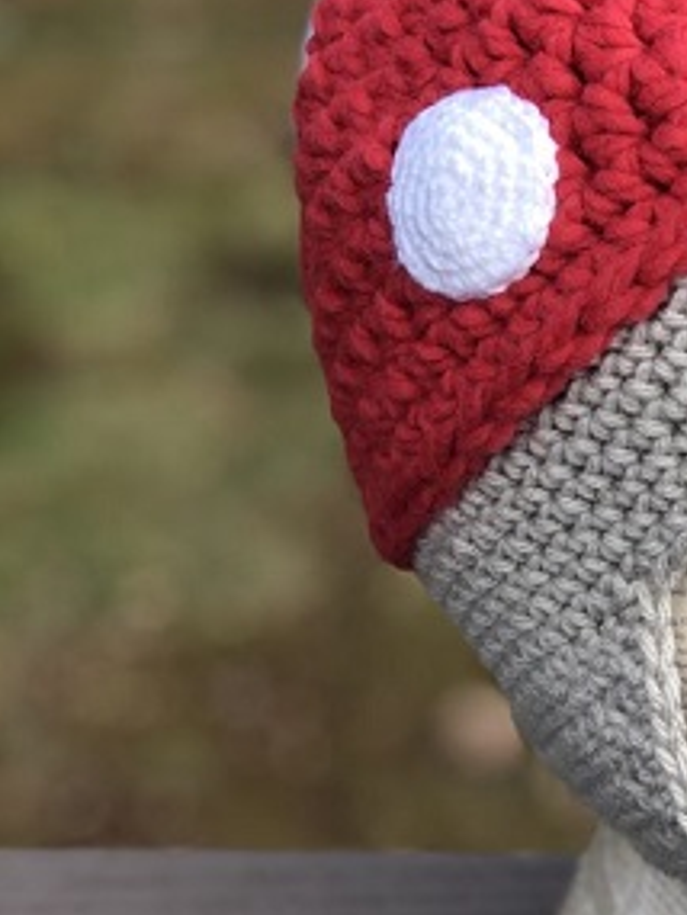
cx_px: 799
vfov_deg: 14.8
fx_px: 3517
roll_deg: -0.5
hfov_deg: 11.0
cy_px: 462
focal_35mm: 133
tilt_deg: -27.9
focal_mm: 6.6
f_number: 2.8
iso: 32
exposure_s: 1/120
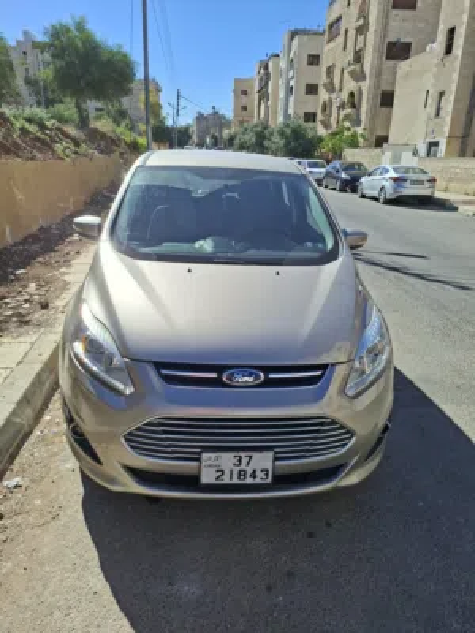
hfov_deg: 58.9
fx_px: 421
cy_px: 316
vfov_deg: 73.9
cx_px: 238
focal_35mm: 23
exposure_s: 1/2959
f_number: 1.8
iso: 50
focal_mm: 5.54
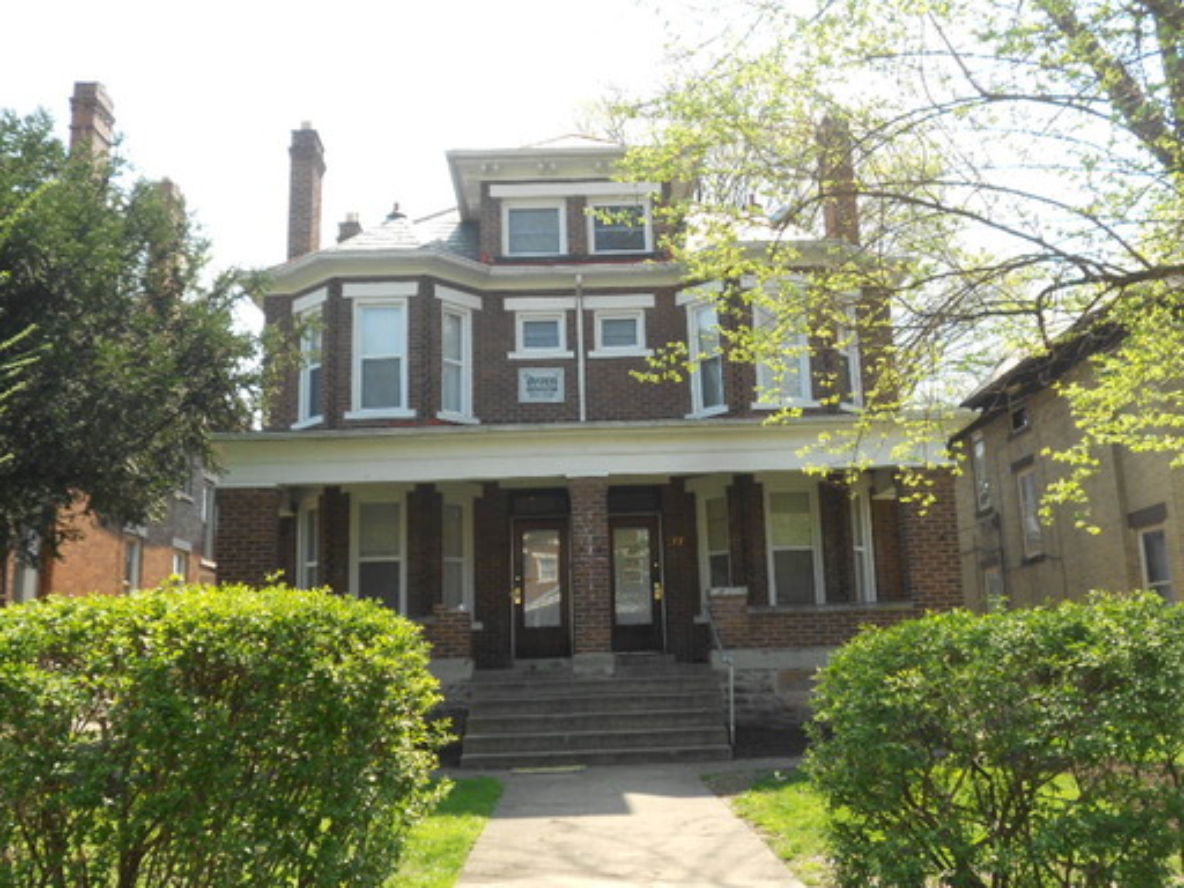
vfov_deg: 44.2
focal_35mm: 32
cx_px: 592
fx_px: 1095
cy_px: 444
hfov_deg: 56.8
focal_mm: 5.8
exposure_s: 1/250
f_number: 3.6
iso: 80
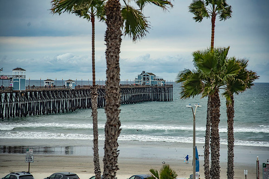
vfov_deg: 11.4
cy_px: 90
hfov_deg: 17.1
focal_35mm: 120
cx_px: 134
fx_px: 897
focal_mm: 120
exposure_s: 1/1250
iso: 400
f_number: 4
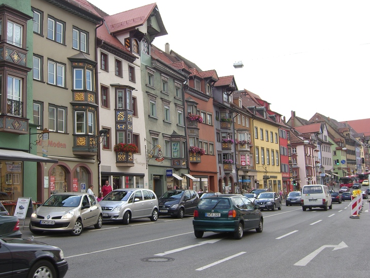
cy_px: 135
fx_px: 449
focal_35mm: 42
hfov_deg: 44.7
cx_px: 166
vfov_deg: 34.3
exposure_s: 1/200
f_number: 4
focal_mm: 7.9
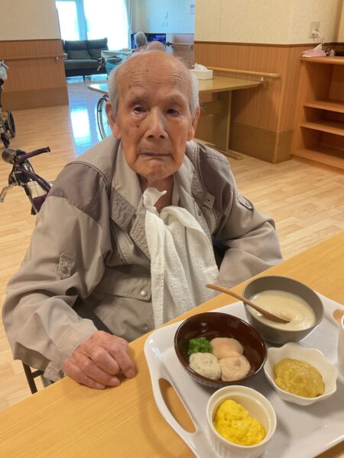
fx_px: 384
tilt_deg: -27.2
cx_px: 172
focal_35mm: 29
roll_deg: +1.1
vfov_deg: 61.7
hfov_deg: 48.2
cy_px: 229
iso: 80
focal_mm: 3
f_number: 1.8
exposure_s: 1/60
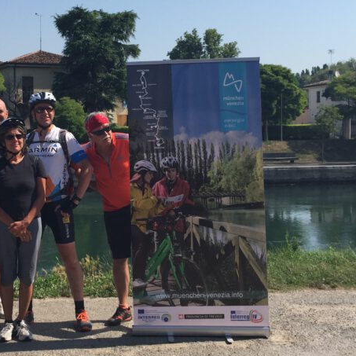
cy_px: 132
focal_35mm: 58
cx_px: 99
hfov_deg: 29.2
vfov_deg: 29.4
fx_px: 675
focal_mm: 4.15
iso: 32
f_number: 2.2
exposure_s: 1/2198
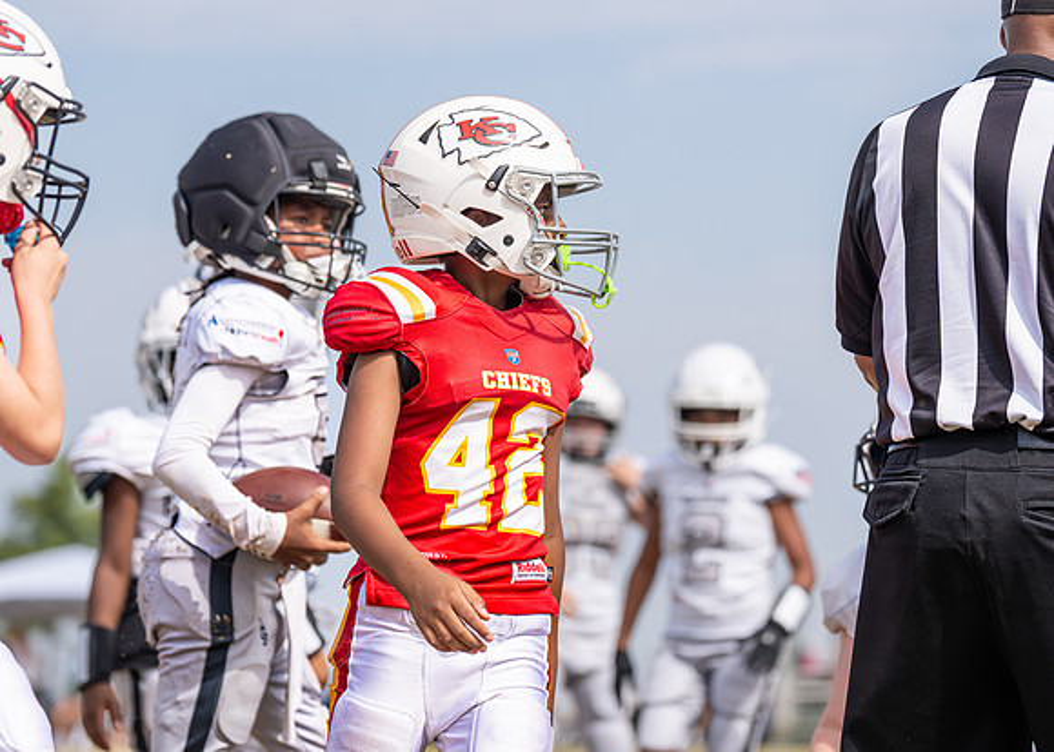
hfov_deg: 12.8
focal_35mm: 157
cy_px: 269
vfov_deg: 9.2
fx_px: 4694
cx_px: 488
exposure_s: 1/4000
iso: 160
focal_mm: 116
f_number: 2.8
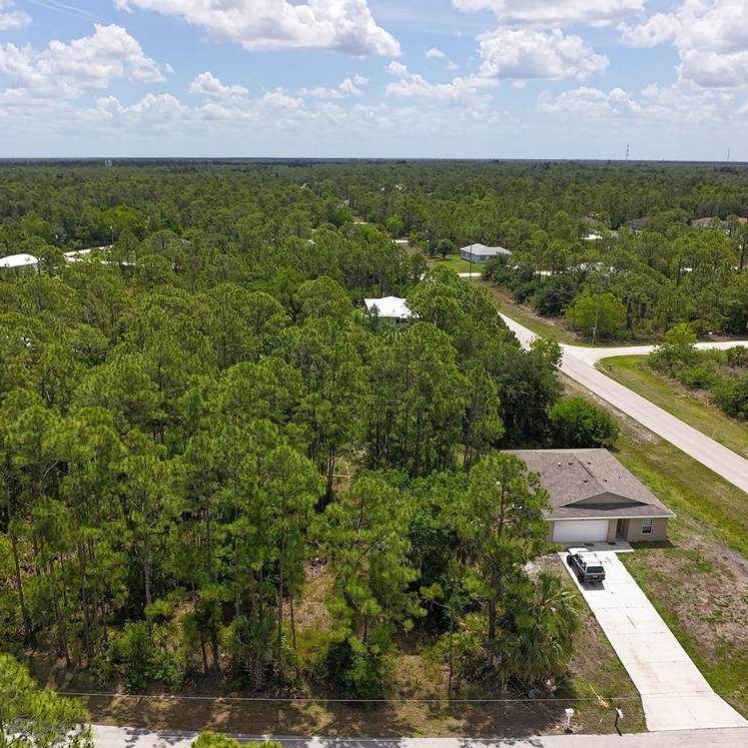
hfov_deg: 55.5
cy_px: 369
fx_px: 709
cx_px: 338
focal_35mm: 29
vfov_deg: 55.6
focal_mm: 4.55
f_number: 2.8
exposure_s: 1/1000
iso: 110
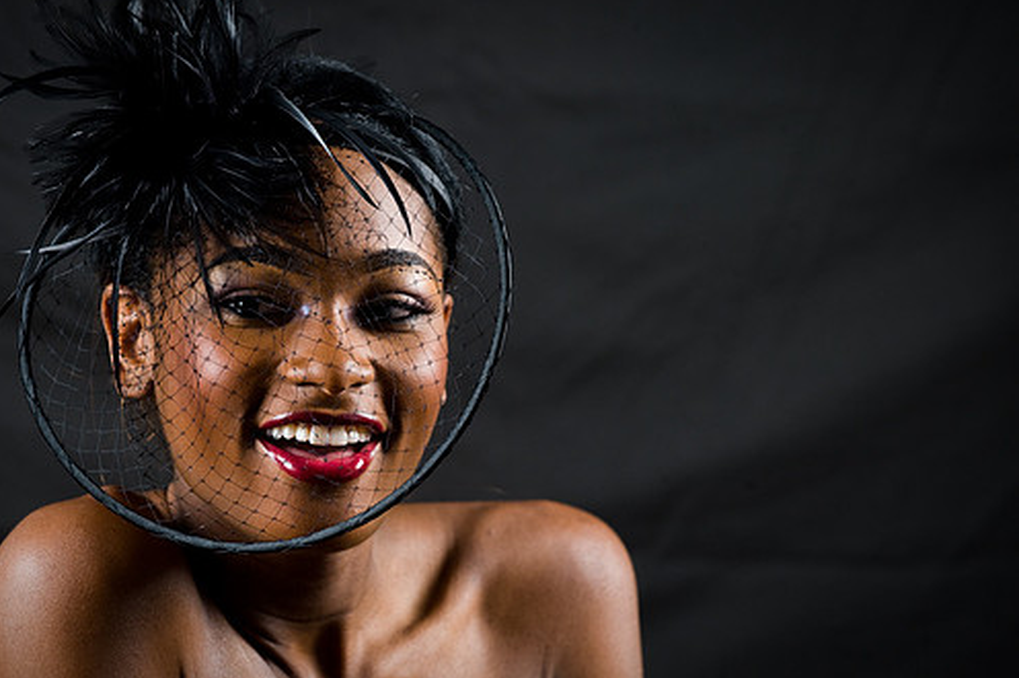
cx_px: 427
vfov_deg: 7.3
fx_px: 5289
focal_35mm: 187
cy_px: 370
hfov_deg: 11.0
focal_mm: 160
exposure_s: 1/125
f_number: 5.6
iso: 320
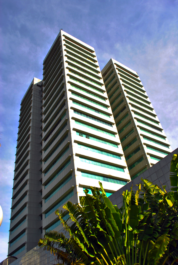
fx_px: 222
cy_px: 132
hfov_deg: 43.7
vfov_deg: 61.9
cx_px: 89
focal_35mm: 30
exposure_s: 1/200
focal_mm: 20
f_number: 7.1
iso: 100
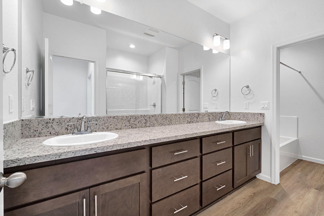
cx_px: 162
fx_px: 135
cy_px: 108
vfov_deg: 77.3
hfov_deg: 100.4
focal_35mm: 15
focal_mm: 10
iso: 320
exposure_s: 1/15
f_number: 8
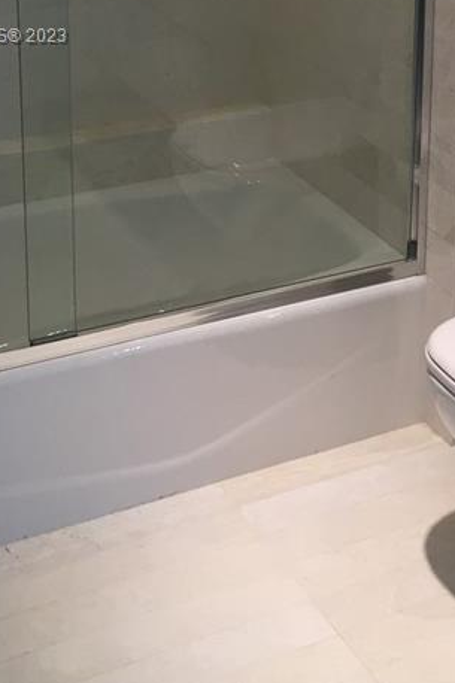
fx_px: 1499
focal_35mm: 79
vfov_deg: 24.7
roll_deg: -2.4
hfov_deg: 16.9
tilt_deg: -15.4
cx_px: 465
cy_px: 37
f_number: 2.2
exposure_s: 1/40
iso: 25
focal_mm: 4.15
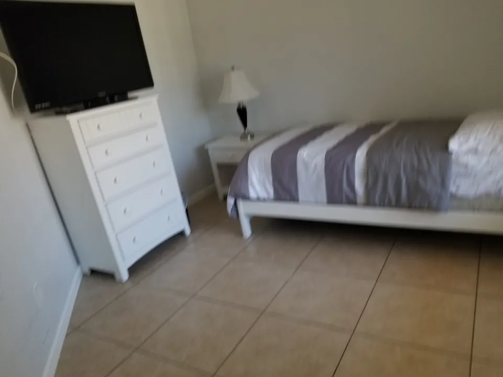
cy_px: 188
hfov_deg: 67.3
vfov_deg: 53.1
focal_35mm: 26
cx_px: 252
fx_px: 378
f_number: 1.7
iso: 100
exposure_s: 1/120
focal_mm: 4.3
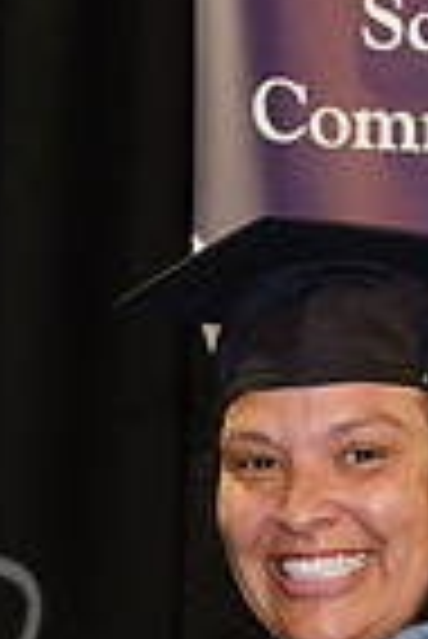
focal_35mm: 227
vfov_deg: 8.9
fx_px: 4038
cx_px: 27
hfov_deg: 6.1
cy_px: 915
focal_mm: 24.9
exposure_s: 1/125
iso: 1250
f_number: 4
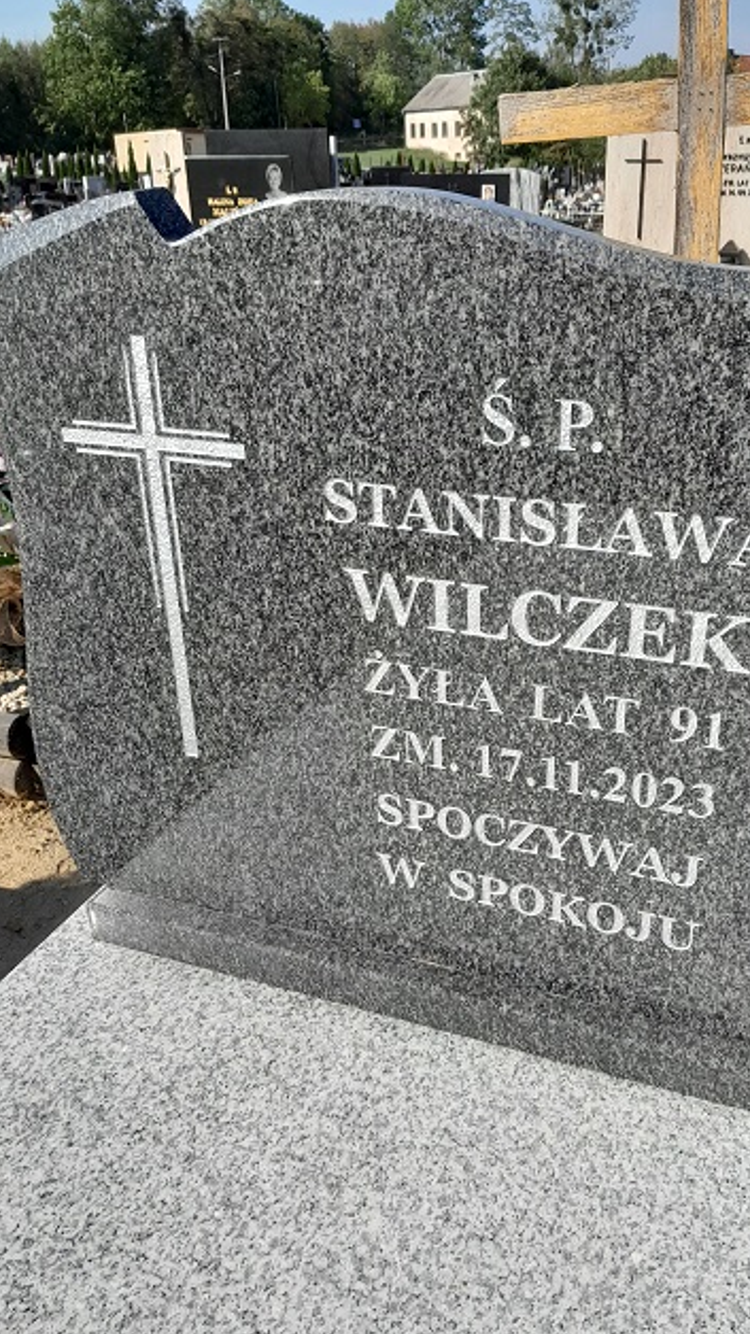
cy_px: 671
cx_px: 467
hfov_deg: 38.7
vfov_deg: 64.3
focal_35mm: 30
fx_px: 1061
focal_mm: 4
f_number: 1.8
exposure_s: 1/517
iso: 40
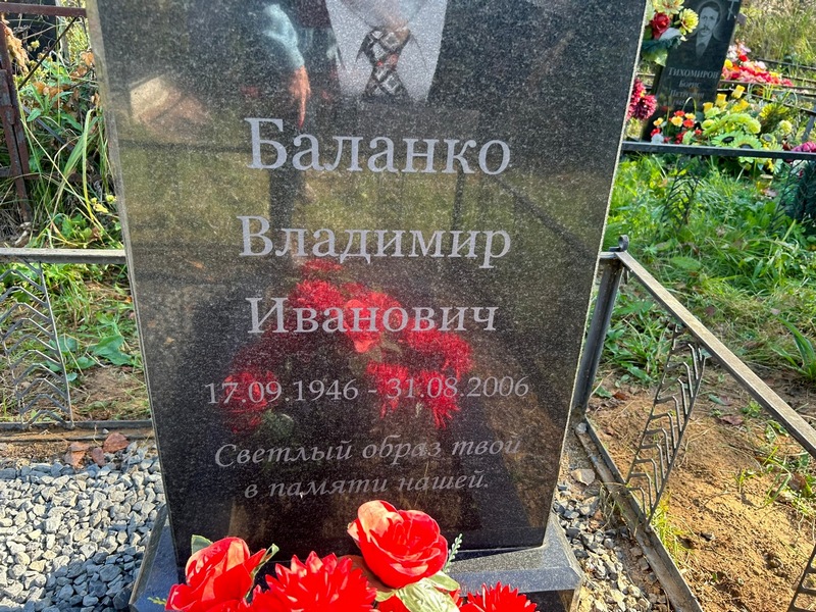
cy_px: 306
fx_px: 613
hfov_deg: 67.3
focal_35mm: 26
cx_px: 408
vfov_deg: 53.1
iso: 50
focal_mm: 5.7
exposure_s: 1/231
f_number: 1.5
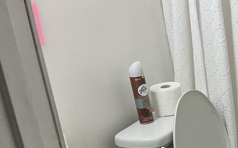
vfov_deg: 16.3
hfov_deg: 24.9
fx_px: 506
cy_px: 154
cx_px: 254
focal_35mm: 78
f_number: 1.8
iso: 64
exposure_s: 1/120
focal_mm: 3
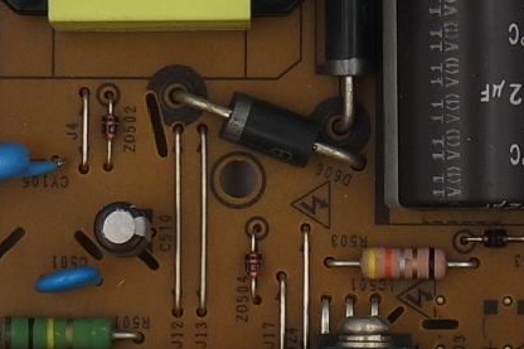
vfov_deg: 4.3
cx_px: 368
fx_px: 4685
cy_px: -28
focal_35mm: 322
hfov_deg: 6.4
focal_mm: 17
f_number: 5.6
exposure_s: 1/100
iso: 160
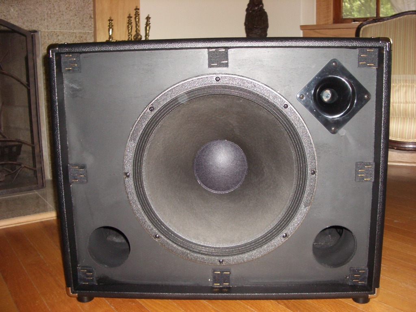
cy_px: 156
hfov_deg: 52.6
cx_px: 208
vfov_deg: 40.7
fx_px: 421
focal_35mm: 35
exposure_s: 1/60
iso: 200
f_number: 2.6
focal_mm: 5.8
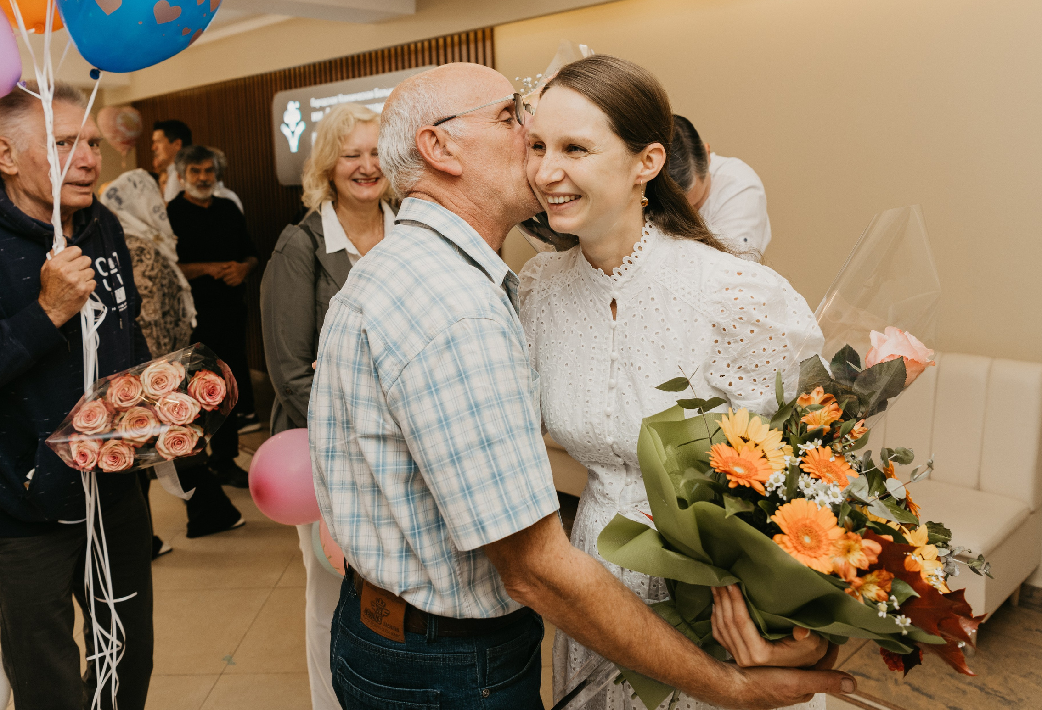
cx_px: 510
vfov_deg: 44.0
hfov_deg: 61.6
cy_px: 278
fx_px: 874
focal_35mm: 30
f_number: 4
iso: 250
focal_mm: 24
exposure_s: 1/160
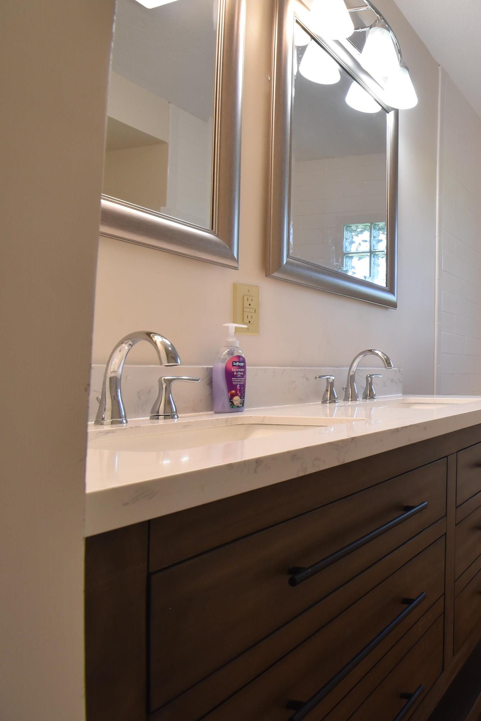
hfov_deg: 41.7
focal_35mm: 23
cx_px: 547
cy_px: 354
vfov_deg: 76.1
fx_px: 461
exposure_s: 1/25
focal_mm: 10
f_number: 9
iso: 400
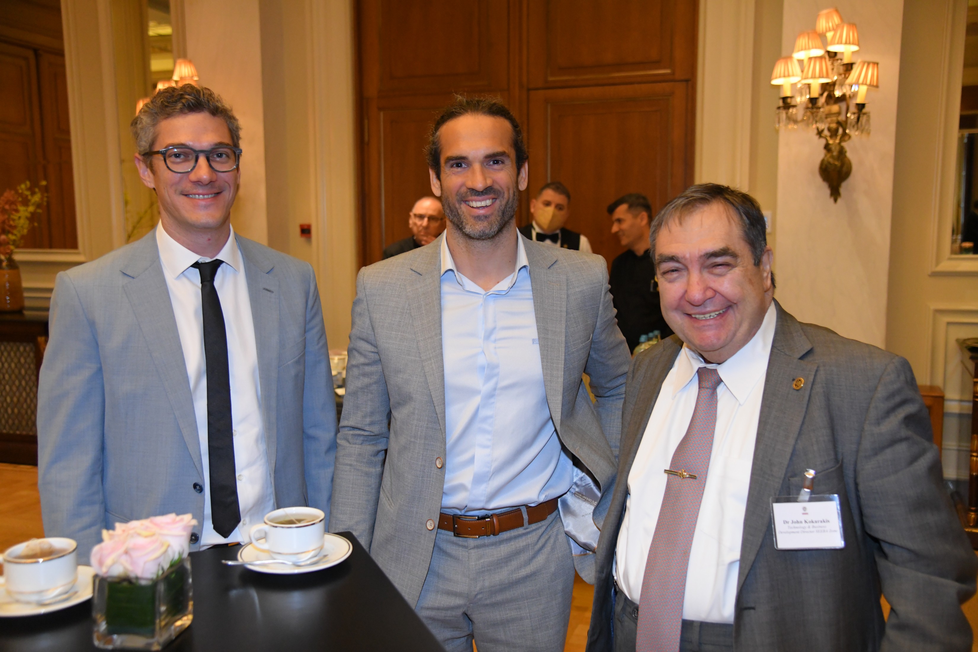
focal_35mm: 35
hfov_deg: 54.4
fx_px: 951
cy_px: 326
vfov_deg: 37.8
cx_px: 489
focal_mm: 35
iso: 4000
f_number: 4
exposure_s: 1/250
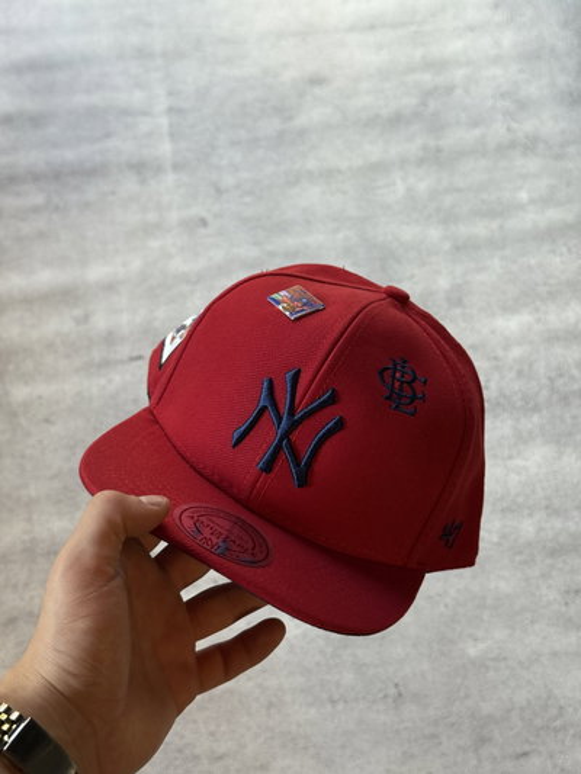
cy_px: 387
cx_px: 290
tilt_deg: -70.8
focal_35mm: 48
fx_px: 1074
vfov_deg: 39.6
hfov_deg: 30.3
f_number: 1.78
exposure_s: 1/122
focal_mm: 6.76
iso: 80
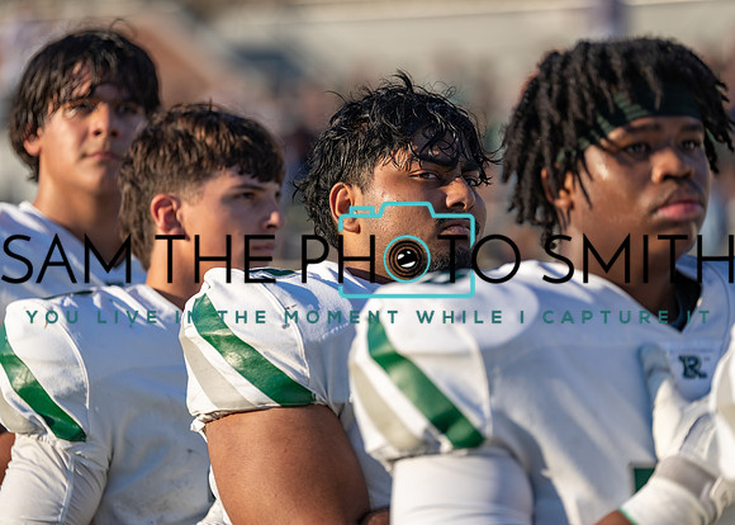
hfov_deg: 12.1
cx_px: 368
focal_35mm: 167
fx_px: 3477
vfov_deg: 8.6
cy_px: 262
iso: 100
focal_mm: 159
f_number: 2.8
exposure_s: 1/1600
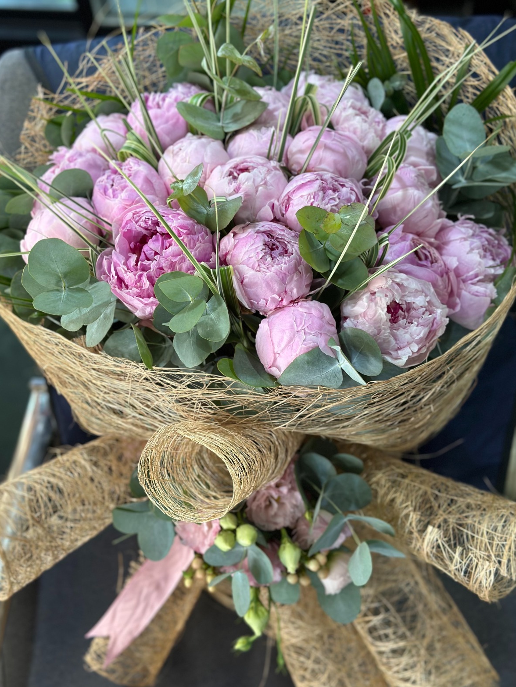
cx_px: 254
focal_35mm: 49
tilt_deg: -54.0
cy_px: 340
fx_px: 973
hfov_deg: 29.7
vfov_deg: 38.9
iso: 160
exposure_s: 1/50
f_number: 1.78
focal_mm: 6.86
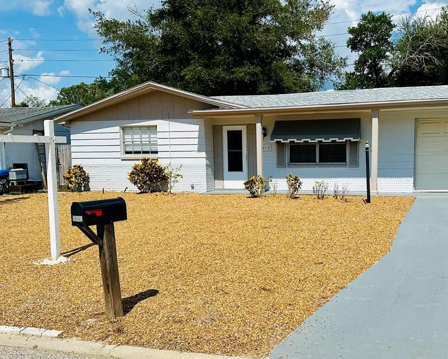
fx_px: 530
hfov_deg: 45.3
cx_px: 284
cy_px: 218
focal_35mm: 40
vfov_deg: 37.2
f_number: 1.78
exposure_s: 1/9709
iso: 80
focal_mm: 6.86
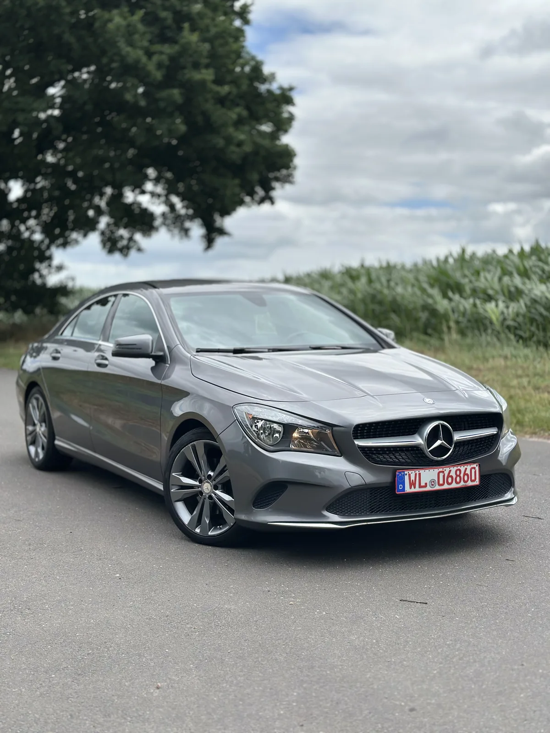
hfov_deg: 30.3
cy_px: 366
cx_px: 275
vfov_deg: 39.7
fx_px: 1017
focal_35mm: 48
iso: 80
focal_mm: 6.86
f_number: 1.78
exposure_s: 1/5882
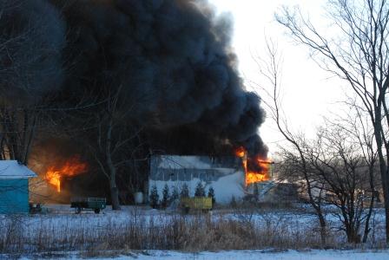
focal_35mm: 93
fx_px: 1006
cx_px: 194
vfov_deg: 14.8
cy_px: 130
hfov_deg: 21.9
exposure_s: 1/1250
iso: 1600
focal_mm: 62
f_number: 9
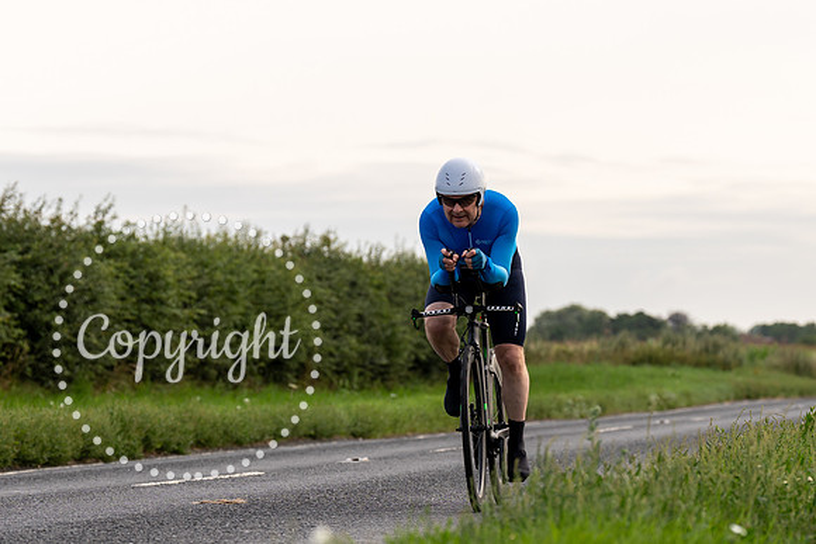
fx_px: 3872
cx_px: 474
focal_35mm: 171
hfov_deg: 12.0
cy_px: 361
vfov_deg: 8.0
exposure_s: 1/1000
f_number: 4
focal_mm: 107
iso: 200
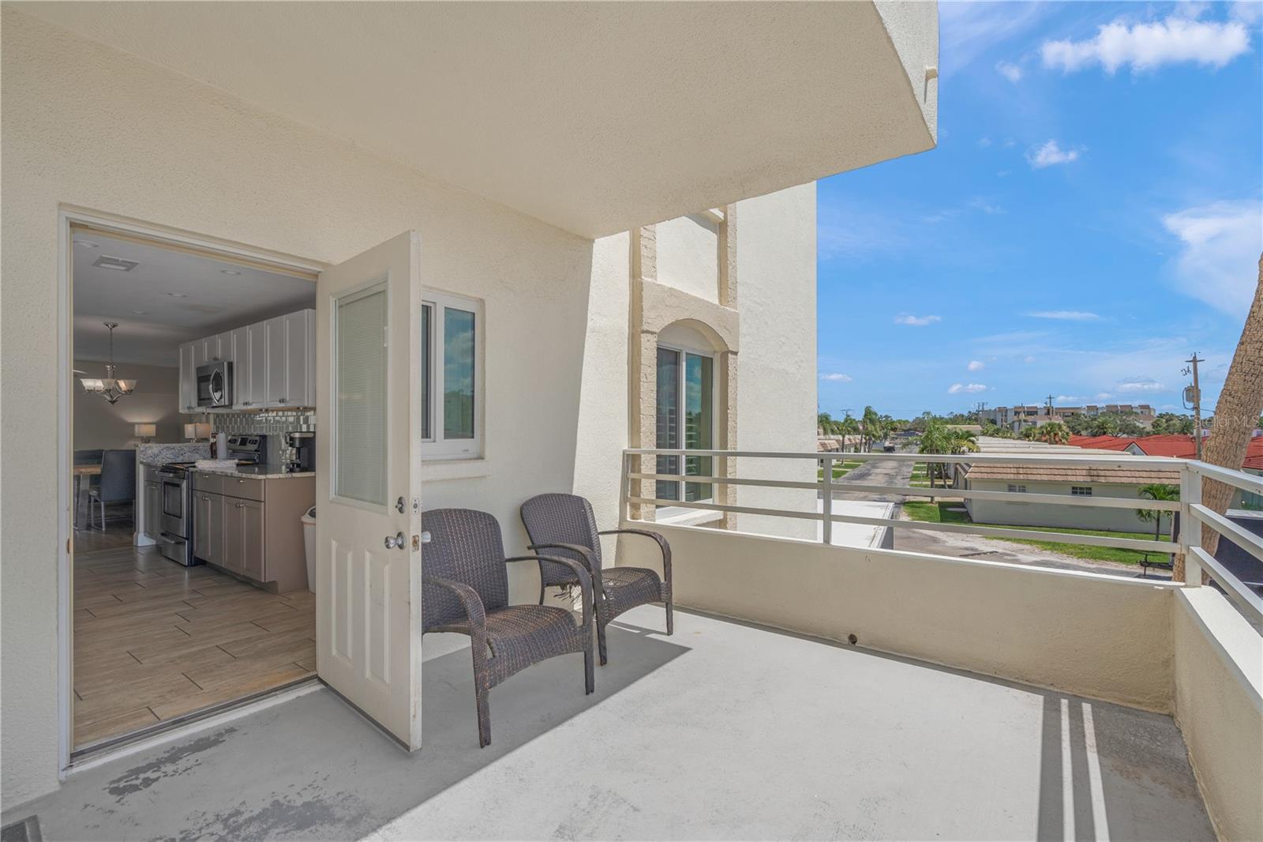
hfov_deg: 96.7
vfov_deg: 73.7
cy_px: 421
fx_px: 561
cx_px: 632
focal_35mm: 16
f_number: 6.3
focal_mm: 16
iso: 100
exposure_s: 1/640
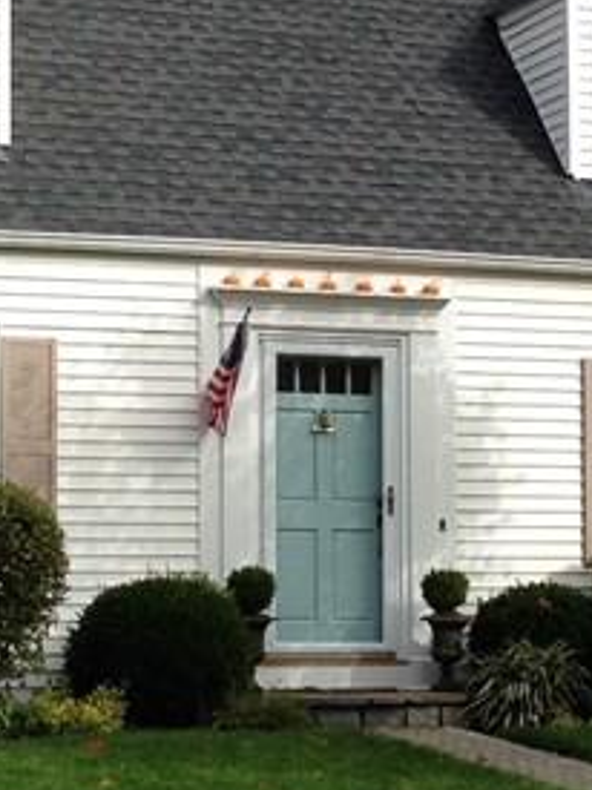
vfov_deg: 16.0
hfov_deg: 12.0
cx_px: 443
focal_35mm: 123
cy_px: 414
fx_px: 2807
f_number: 2.4
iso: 50
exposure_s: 1/1550
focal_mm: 4.12
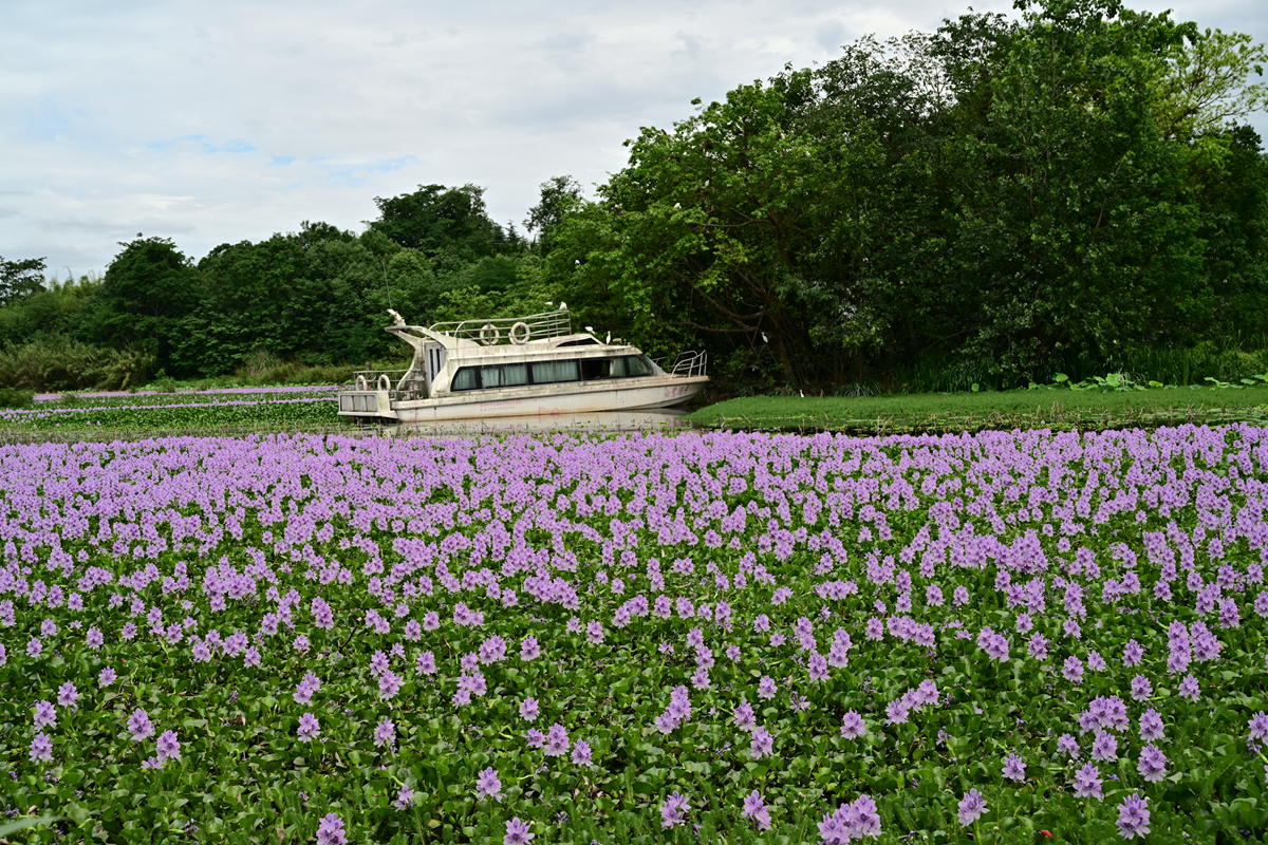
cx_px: 634
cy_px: 422
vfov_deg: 31.9
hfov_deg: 46.4
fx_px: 1479
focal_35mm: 42
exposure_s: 1/200
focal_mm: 42
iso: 180
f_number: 8
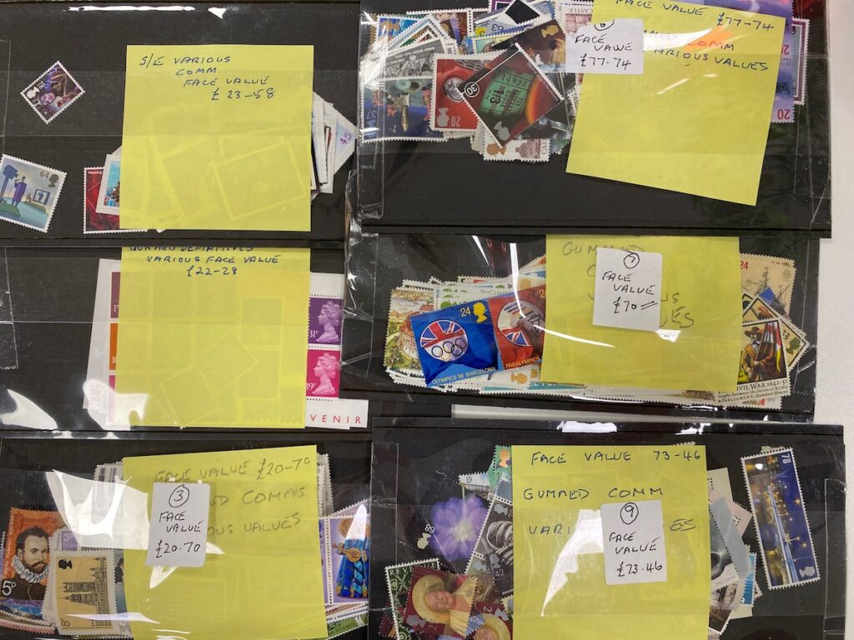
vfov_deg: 53.1
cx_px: 427
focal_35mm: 26
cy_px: 320
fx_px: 641
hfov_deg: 67.3
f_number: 1.8
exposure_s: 1/100
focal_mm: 4.25
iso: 100
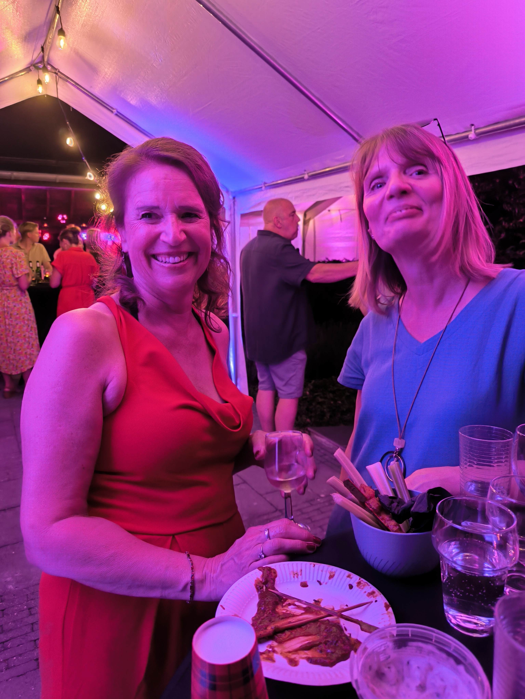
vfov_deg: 71.6
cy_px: 350
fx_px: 485
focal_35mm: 24
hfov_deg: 56.8
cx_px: 262
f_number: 1.9
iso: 1600
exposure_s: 1/20
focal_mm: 6.92
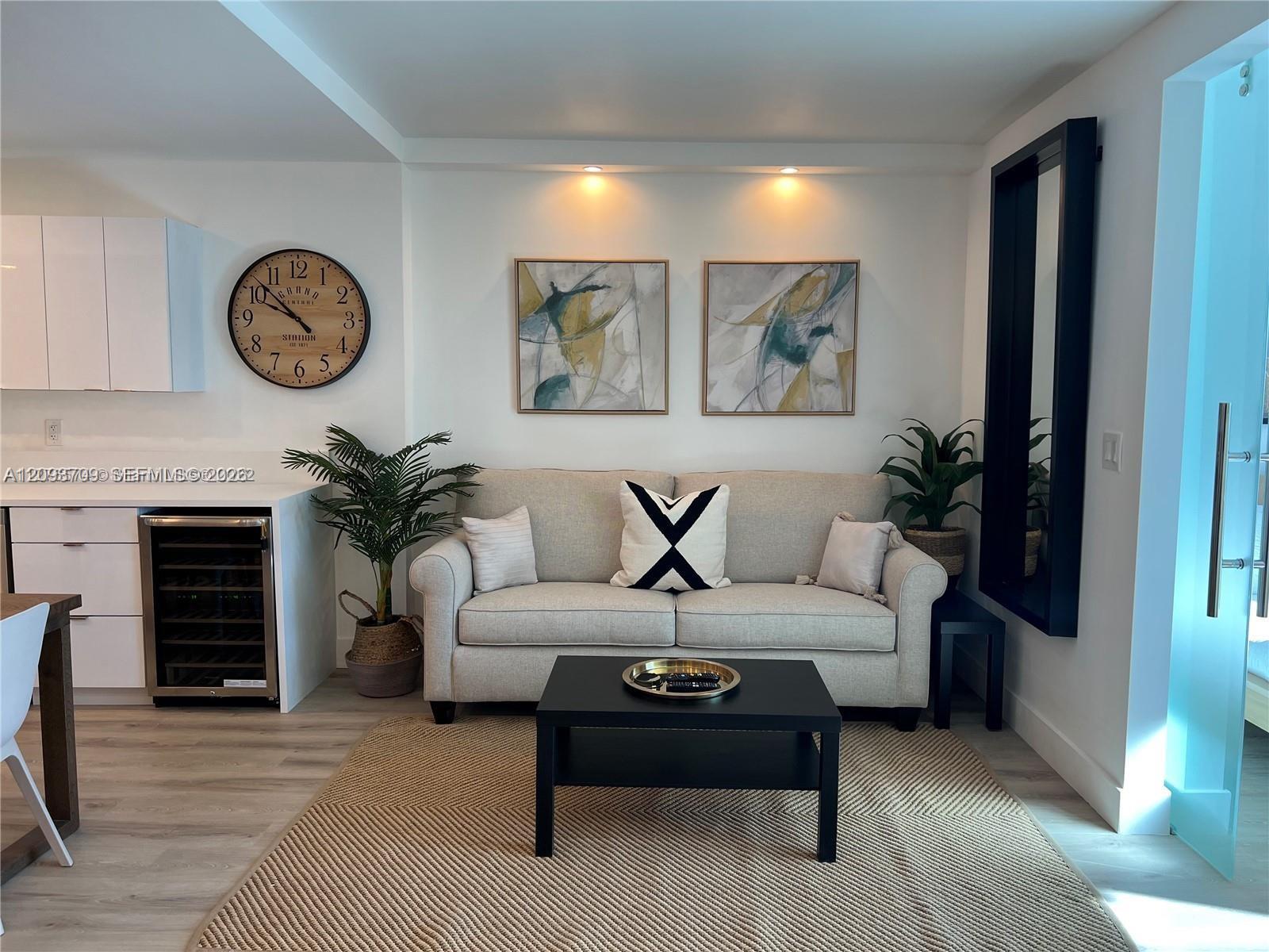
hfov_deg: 67.3
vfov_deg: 53.1
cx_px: 634
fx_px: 953
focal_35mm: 26
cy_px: 476
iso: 50
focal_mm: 5.7
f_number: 1.5
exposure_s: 1/120
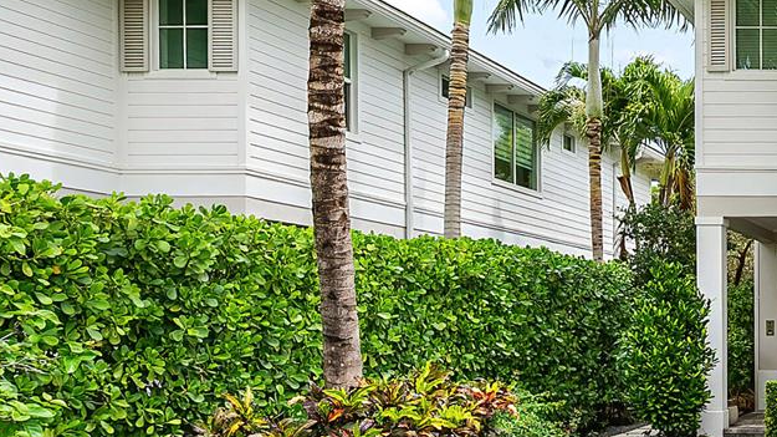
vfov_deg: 23.5
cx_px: 983
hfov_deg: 32.0
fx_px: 1050
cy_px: 217
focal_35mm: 51
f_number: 8
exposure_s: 1/160
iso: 160
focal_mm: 19
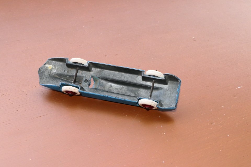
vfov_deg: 23.4
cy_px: 84
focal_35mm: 58
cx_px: 126
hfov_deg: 34.5
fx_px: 404
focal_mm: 21.3
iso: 1600
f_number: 8
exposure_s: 1/60
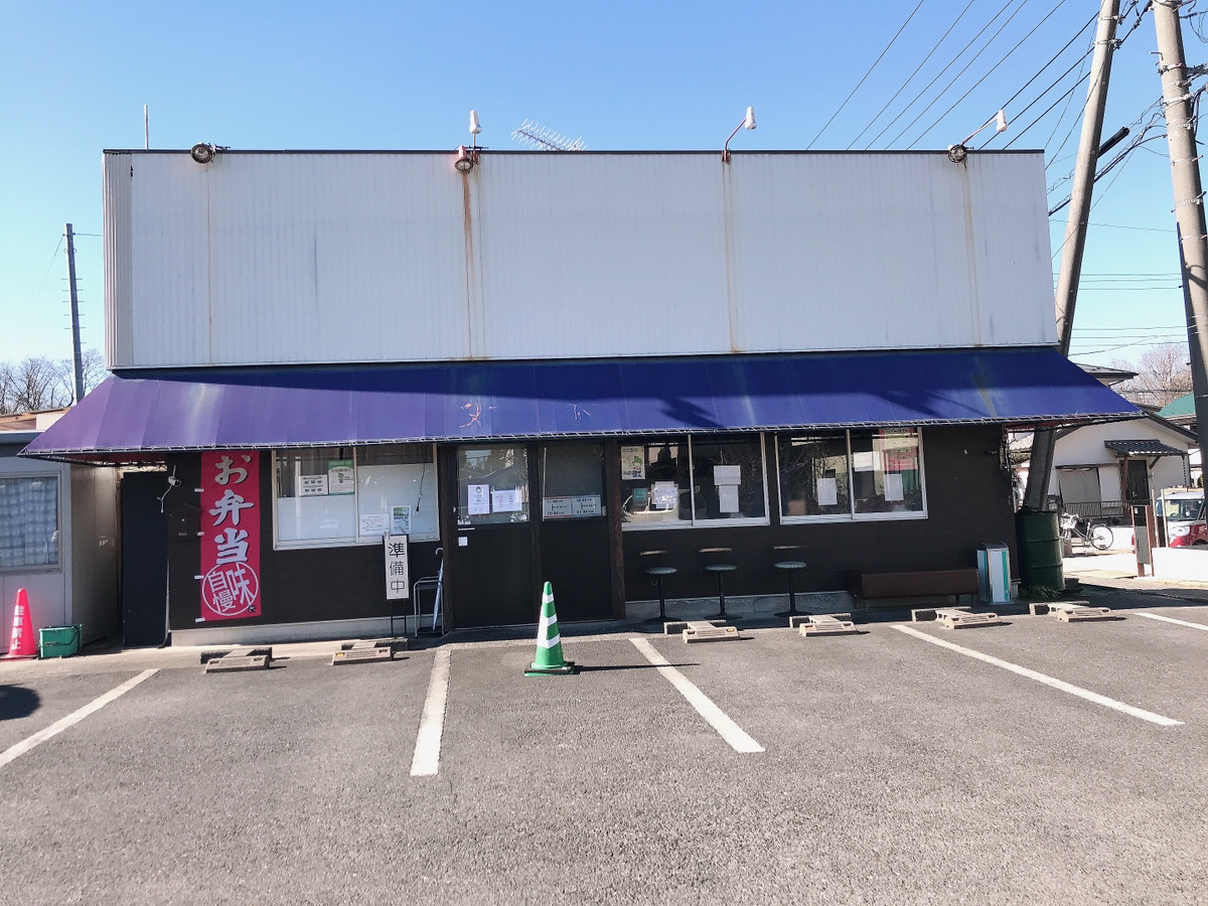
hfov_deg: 63.4
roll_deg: +2.0
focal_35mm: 28
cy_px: 453
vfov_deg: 49.7
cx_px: 604
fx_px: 977
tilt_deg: +3.4
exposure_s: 1/766
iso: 20
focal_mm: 3.99
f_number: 1.8
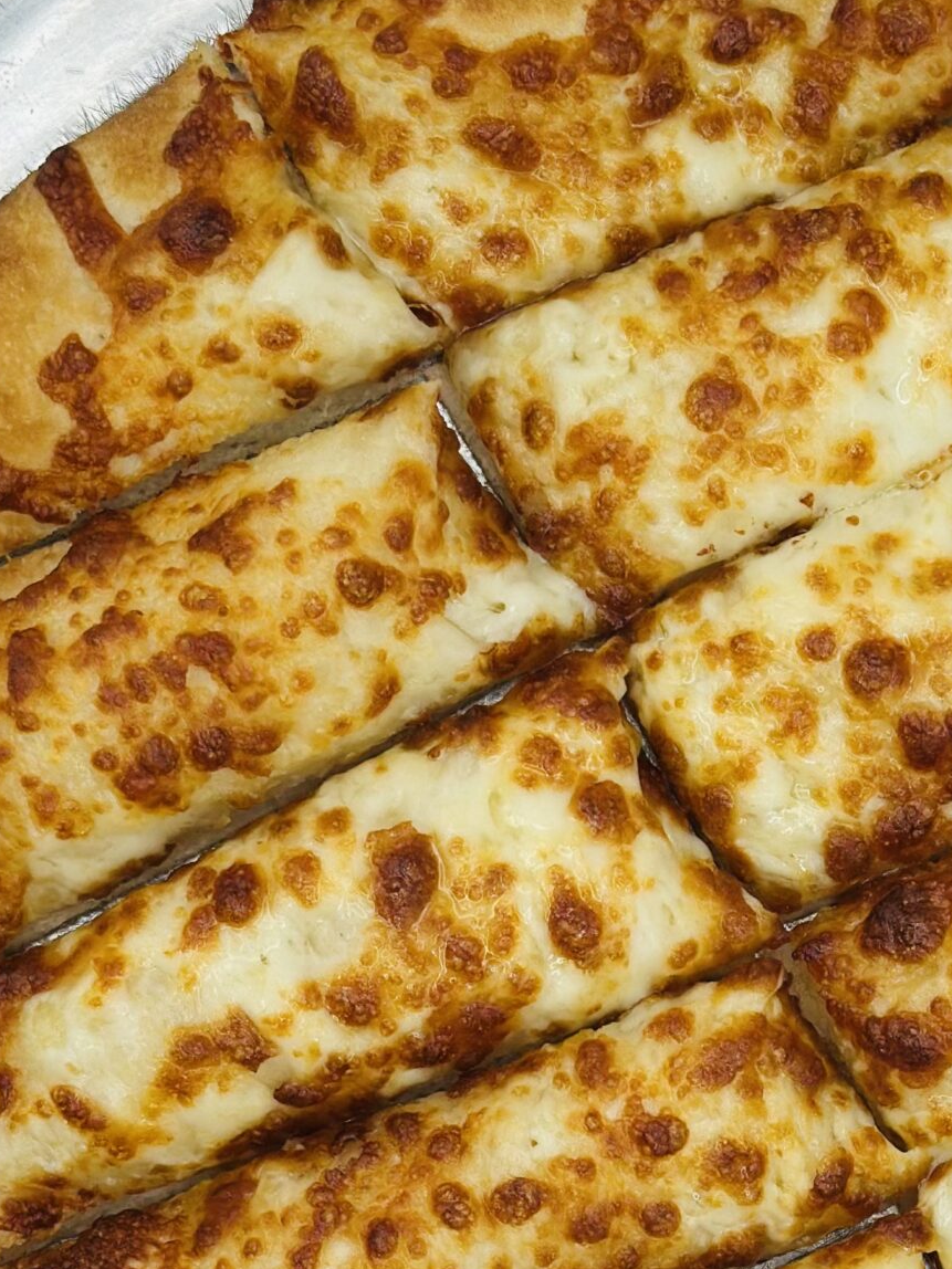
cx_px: 678
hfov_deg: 13.8
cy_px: 1089
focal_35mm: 107
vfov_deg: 18.1
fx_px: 3924
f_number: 1.78
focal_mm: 6.86
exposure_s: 1/651
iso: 80
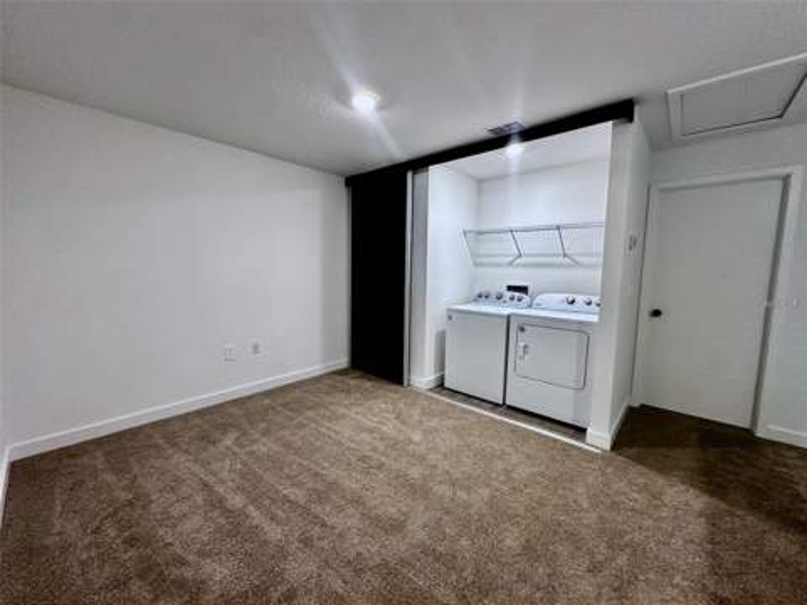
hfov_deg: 102.1
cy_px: 302
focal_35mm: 14
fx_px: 326
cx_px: 404
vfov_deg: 85.7
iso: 160
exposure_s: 1/60
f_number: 2.2
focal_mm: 2.22
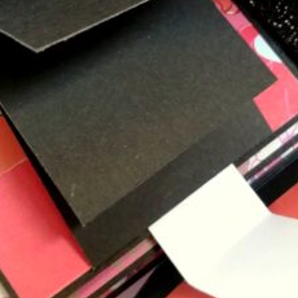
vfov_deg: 27.9
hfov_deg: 28.6
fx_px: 584
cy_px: 52
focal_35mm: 60
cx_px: 163
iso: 200
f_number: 2.2
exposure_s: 1/30
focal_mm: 3.83
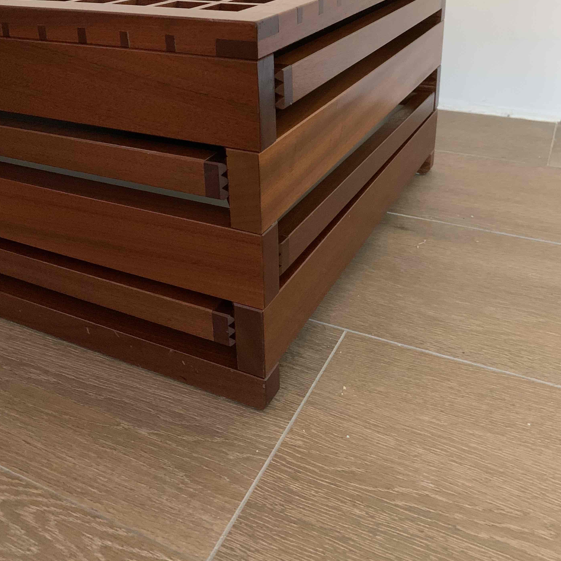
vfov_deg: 48.3
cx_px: 277
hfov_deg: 49.7
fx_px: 605
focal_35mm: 33
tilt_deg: -20.5
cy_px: 160
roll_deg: +2.0
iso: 400
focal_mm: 4.25
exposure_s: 1/35
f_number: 1.8
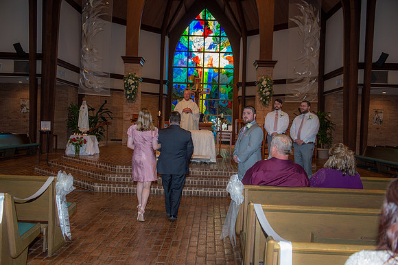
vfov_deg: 38.8
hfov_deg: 55.8
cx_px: 199
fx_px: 376
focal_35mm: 34
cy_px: 132
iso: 640
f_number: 5
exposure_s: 1/100
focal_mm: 34
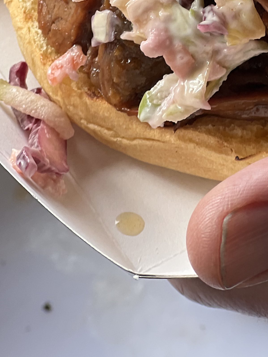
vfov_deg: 10.0
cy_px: -85
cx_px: 259
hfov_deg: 7.6
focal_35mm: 194
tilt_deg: -45.0
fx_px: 2003
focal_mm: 9
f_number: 2.8
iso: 32
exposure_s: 1/121
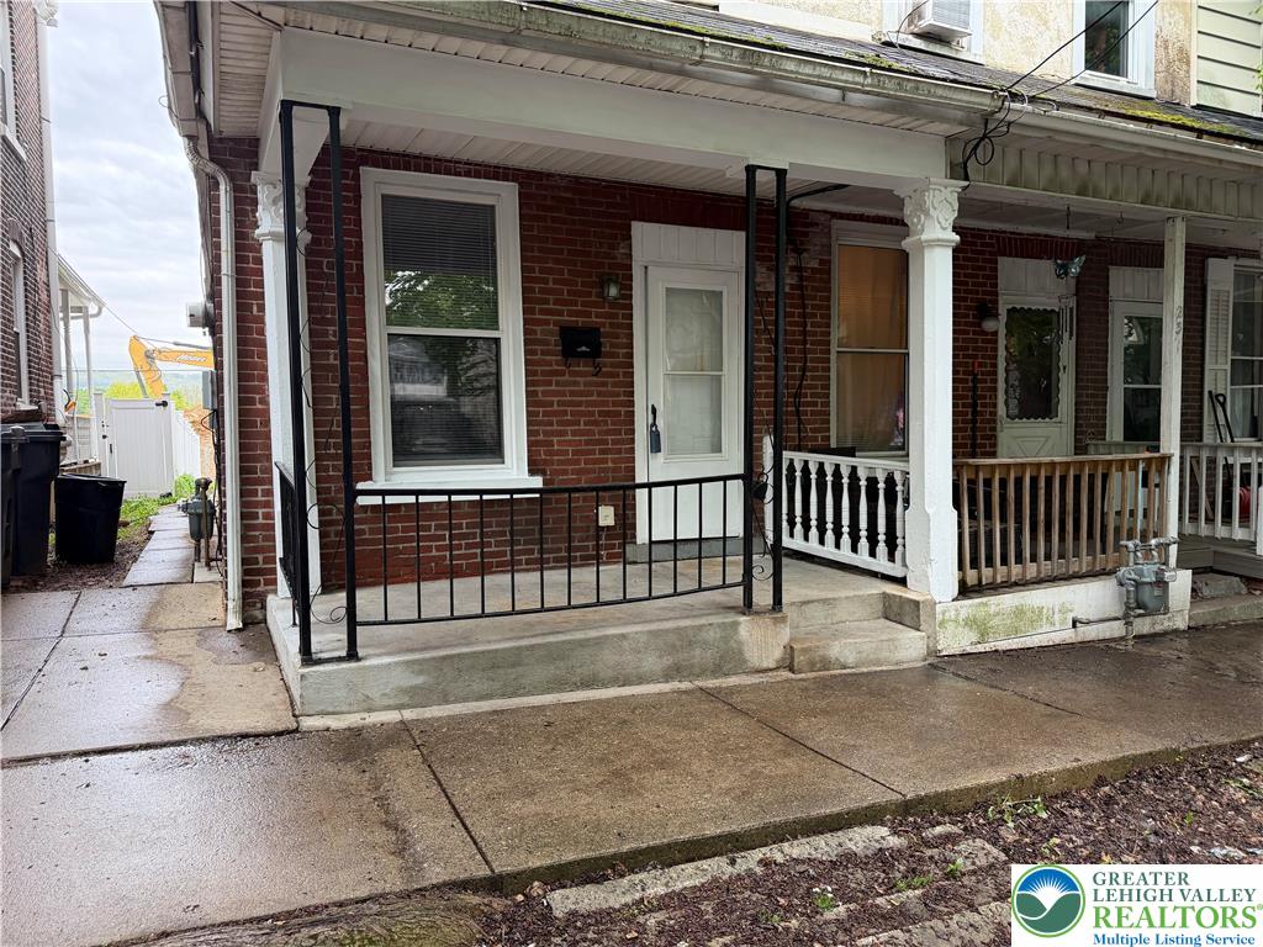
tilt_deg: -3.1
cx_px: 632
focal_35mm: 24
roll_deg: +1.7
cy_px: 474
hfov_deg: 71.6
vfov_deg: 56.8
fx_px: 876
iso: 200
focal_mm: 6.76
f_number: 1.78
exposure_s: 1/91
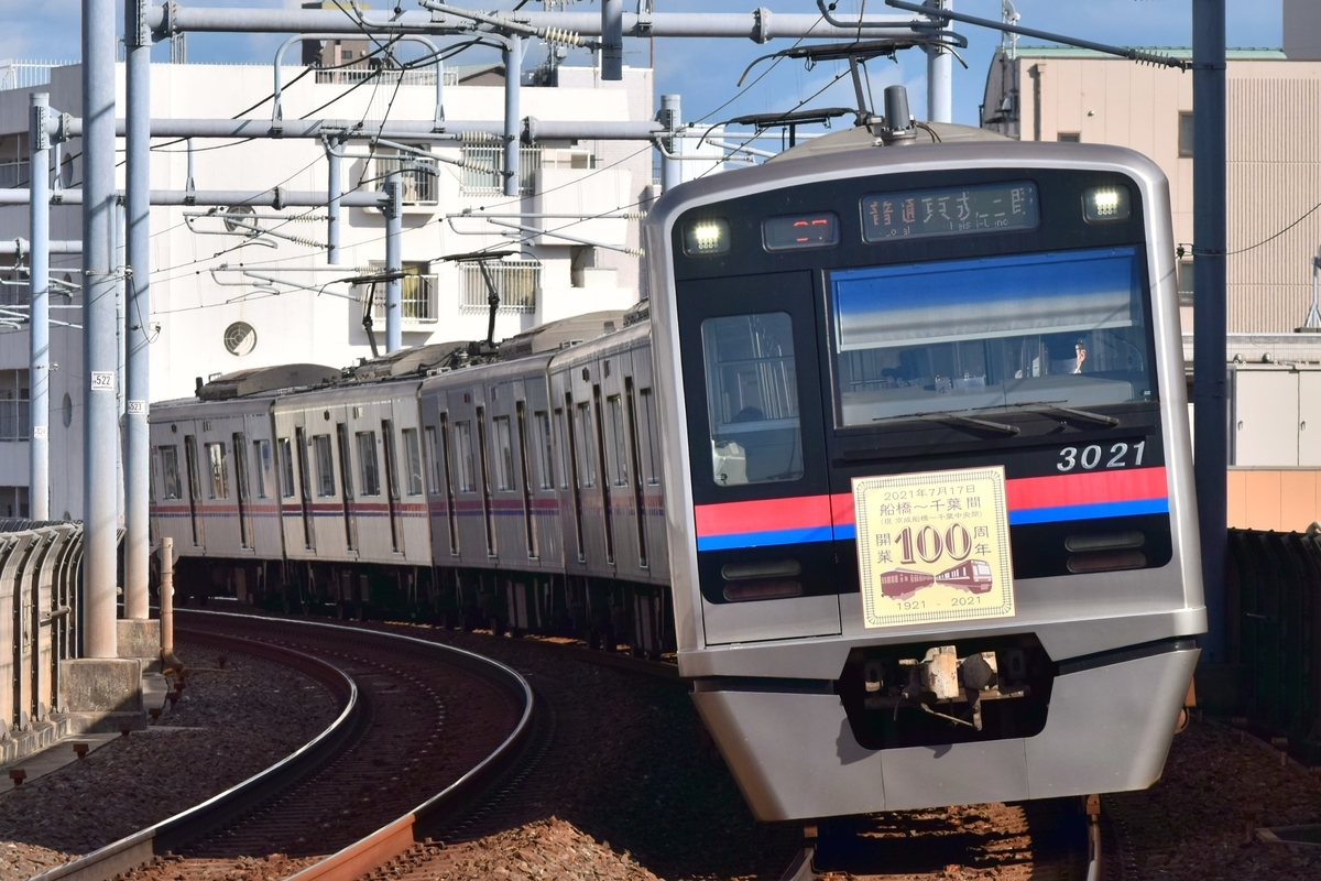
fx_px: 5394
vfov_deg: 9.3
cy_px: 440
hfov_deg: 14.0
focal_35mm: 147
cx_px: 660
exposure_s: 1/640
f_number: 6.3
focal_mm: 98
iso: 100
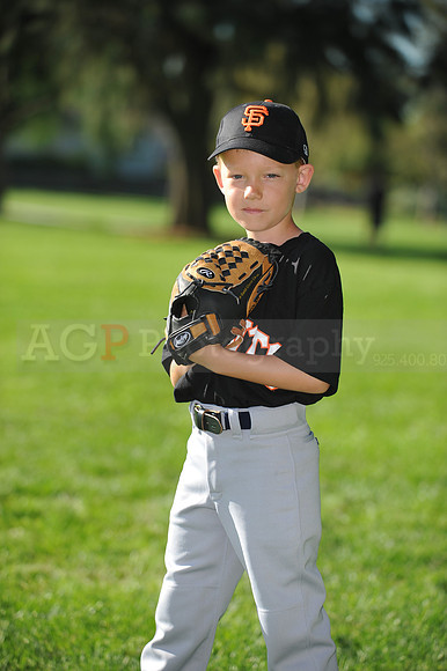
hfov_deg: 10.1
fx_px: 2517
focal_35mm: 135
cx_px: 224
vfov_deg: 15.2
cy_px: 336
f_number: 4
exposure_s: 1/1250
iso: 200
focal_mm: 135
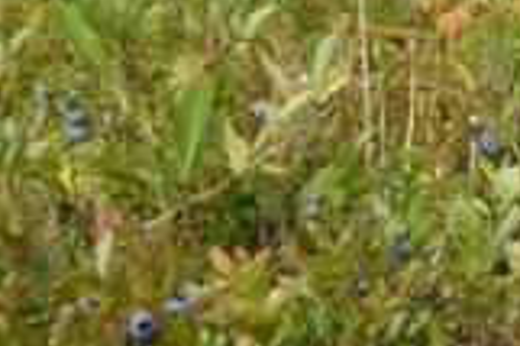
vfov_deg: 7.9
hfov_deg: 9.6
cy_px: -100
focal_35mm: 172
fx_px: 2482
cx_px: 1495
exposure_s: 1/320
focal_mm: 18
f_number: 9
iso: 200
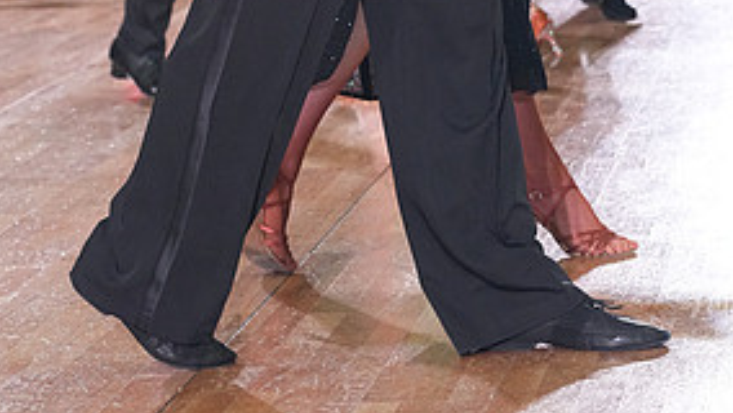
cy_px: -219
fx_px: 3616
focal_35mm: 186
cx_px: 303
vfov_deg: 6.4
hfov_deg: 11.6
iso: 5000
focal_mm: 87
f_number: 5.6
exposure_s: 1/320
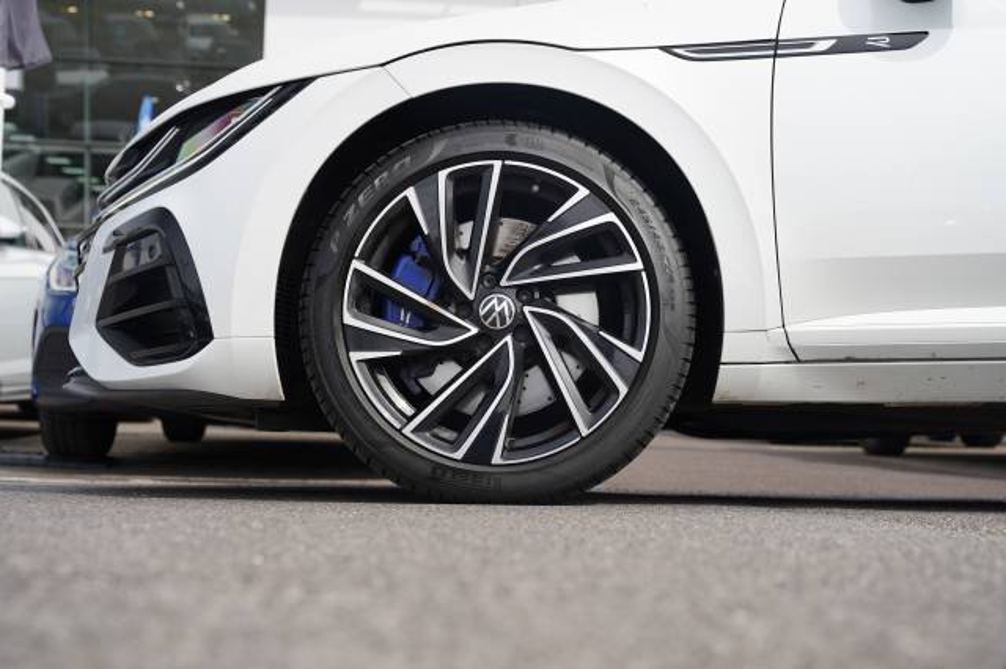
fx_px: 1394
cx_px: 503
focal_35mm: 50
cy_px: 334
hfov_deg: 39.7
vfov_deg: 27.0
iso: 100
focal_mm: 49.9
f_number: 4.5
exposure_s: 1/250
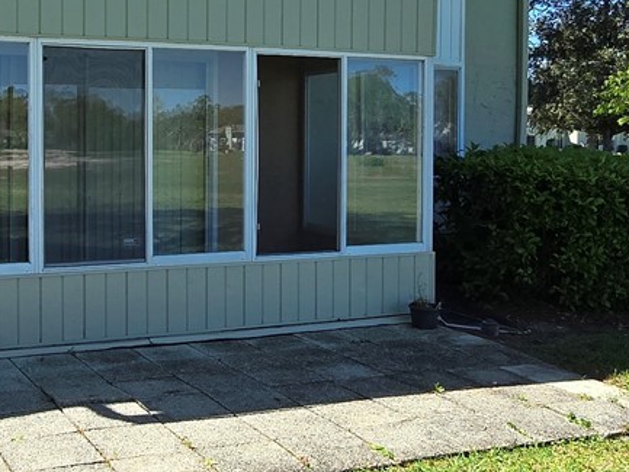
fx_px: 872
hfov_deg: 39.0
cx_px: 195
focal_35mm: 48
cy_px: 184
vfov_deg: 30.2
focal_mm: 2.2
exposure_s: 1/1272
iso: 50
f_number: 2.2
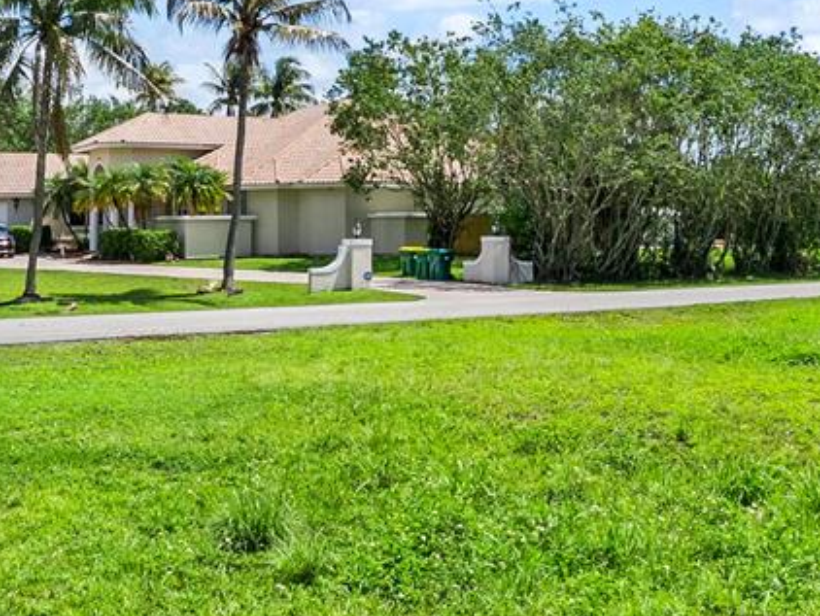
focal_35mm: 51
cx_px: 476
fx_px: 1209
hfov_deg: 37.4
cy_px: 136
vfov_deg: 28.1
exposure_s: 1/500
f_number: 11
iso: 800
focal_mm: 14
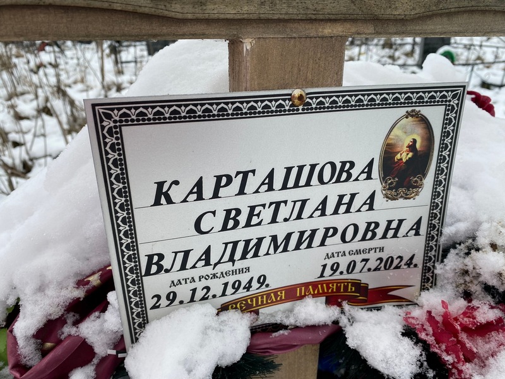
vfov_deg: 53.1
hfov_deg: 67.3
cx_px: 252
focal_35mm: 26
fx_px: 379
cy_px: 190
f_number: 1.8
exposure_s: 1/223
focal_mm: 4.25
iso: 32
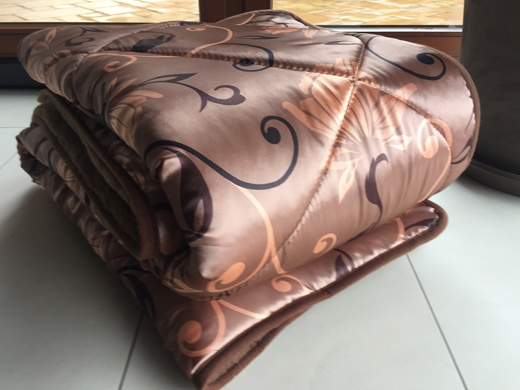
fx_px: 436
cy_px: 195
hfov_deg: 61.7
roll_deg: -1.6
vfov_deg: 48.2
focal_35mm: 29
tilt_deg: -31.8
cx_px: 260
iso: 40
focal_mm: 4.15
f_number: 2.2
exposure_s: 1/50
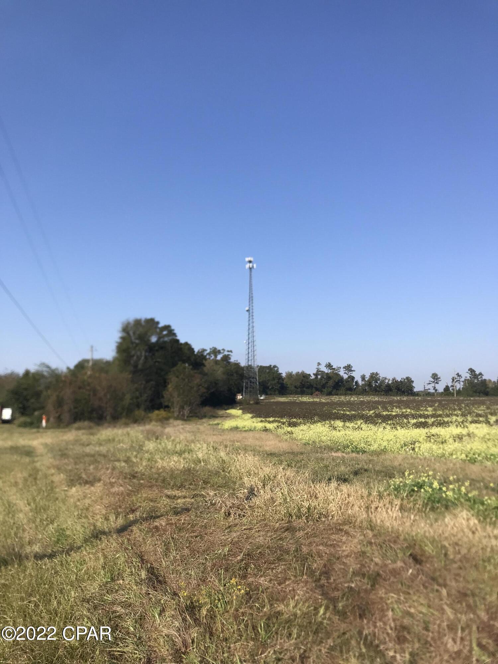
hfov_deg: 49.7
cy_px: 332
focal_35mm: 28
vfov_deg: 63.4
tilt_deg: +6.4
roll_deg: -0.5
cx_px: 249
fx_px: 537
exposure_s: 1/2398
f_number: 1.8
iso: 20
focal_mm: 3.99
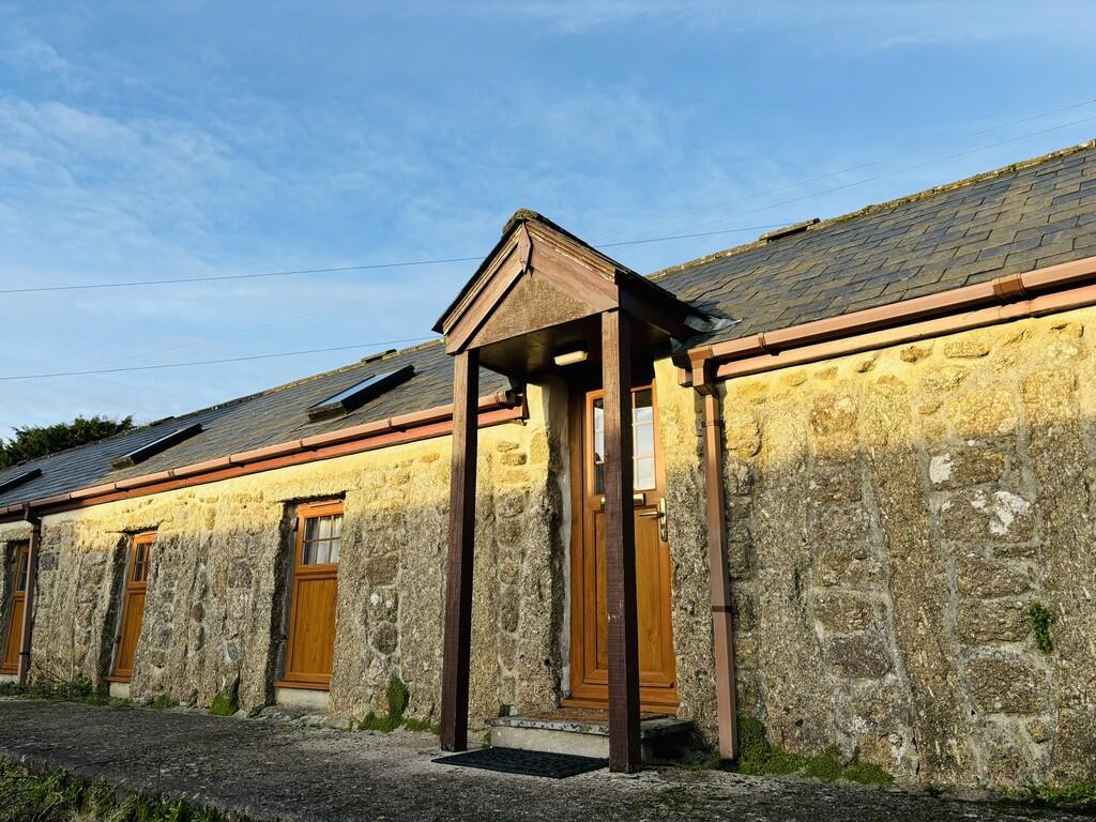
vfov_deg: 53.1
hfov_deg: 67.3
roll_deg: -0.5
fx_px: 823
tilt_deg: +14.6
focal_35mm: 26
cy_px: 411
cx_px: 548
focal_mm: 5.96
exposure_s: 1/844
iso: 50
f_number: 1.6
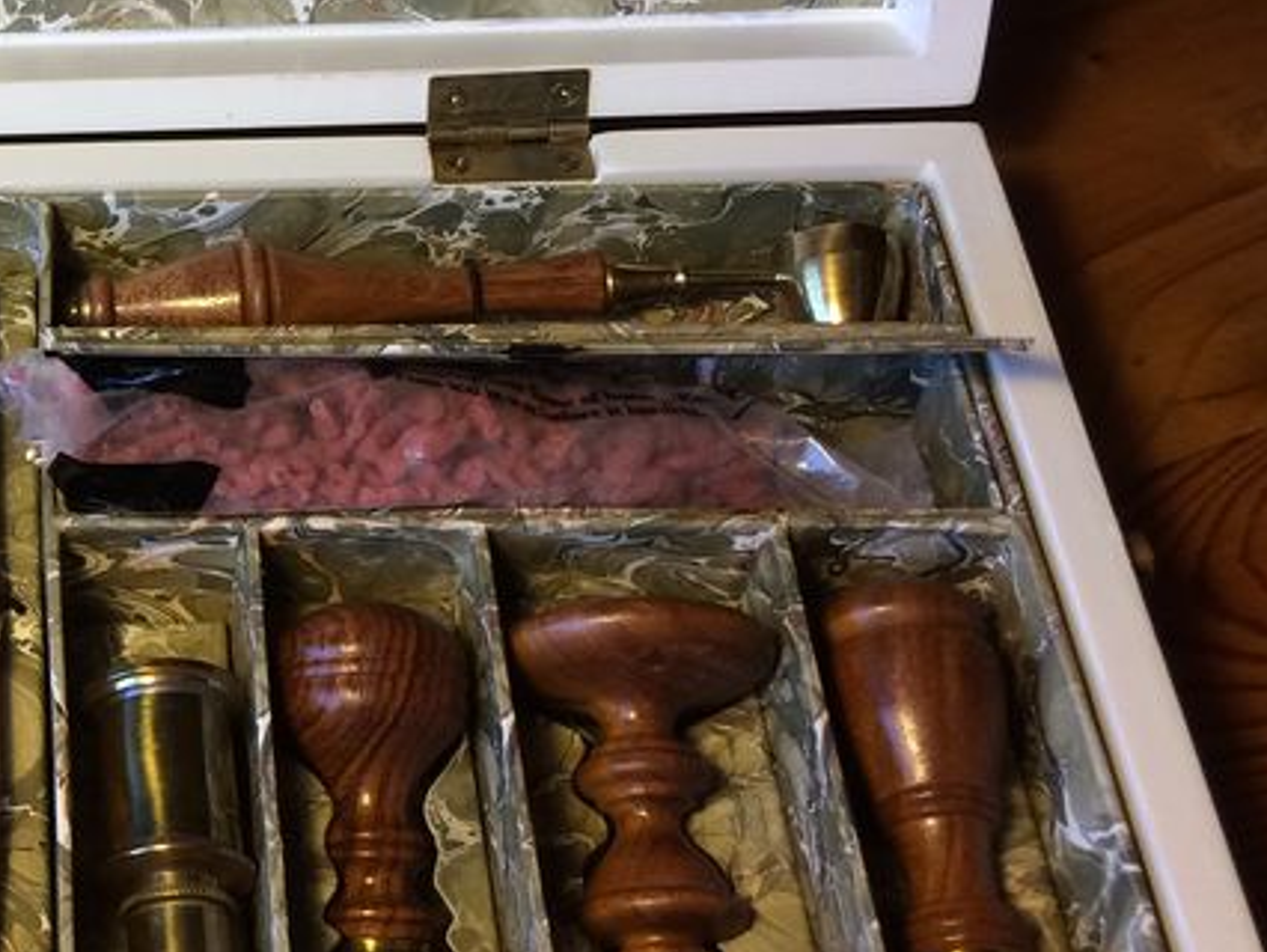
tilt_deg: -53.0
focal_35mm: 68
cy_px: 366
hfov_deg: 26.1
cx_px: -167
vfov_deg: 21.6
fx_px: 2490
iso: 40
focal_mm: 4.15
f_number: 2.2
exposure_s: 1/33
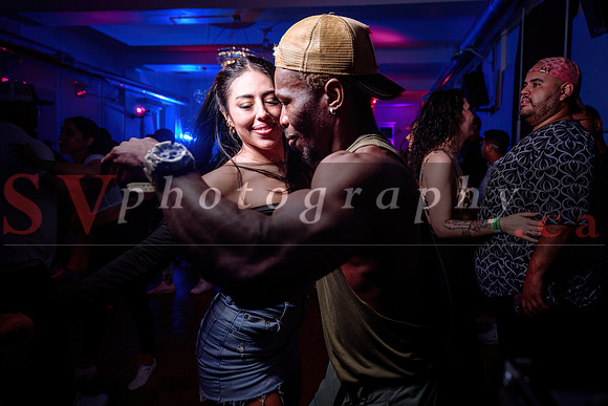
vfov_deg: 49.2
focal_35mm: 26
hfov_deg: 68.9
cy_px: 185
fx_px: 442
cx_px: 332
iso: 800
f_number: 3.5
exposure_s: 1/60
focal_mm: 24
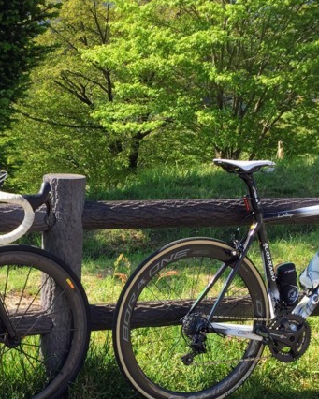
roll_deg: -2.6
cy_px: 291
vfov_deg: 27.6
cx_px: 26
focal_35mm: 68
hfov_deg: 21.9
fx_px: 802
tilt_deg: -16.5
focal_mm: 4.15
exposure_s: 1/488
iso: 32
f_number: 2.2
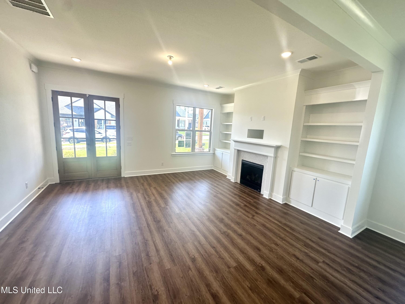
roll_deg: -3.4
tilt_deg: -7.8
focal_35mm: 14
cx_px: 202
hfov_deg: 102.1
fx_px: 164
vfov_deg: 85.7
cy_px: 152
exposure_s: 1/120
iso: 64
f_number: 2.2
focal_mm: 2.22
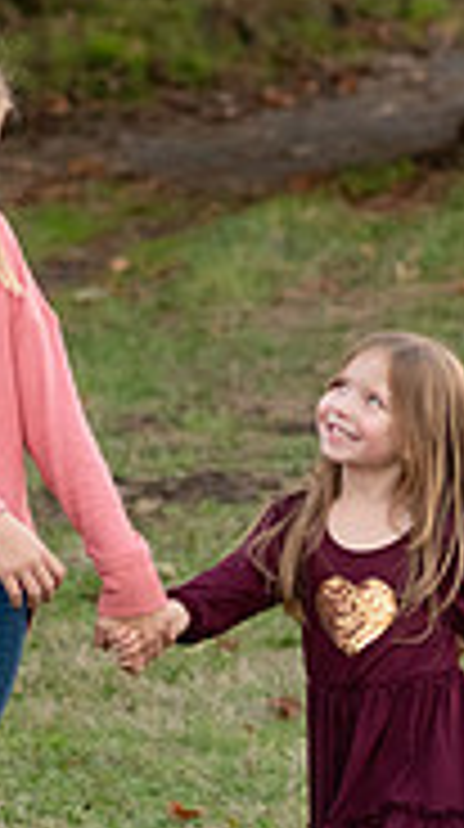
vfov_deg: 7.7
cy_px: 448
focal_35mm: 281
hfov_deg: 4.3
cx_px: 257
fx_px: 6169
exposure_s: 1/1000
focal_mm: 85
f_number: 4
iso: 1600
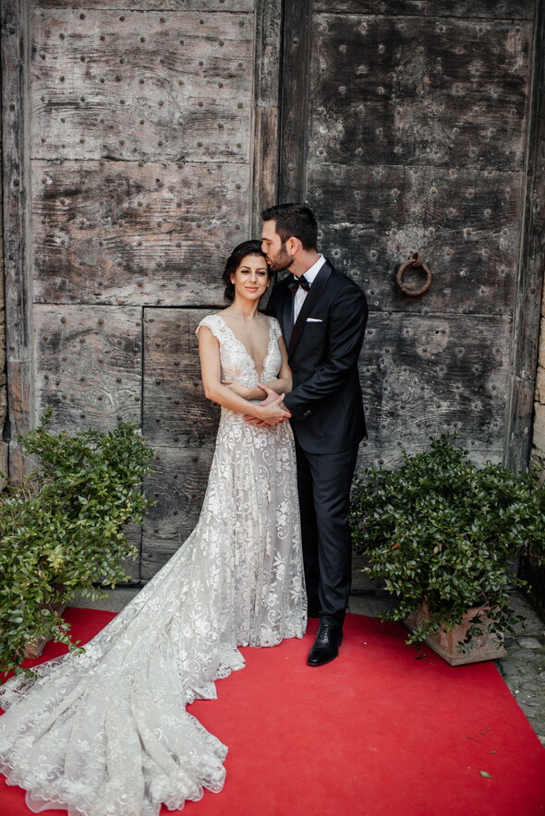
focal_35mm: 35
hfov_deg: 37.9
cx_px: 272
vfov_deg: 54.4
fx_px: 794
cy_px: 408
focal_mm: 35
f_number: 2.2
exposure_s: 1/1250
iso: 125
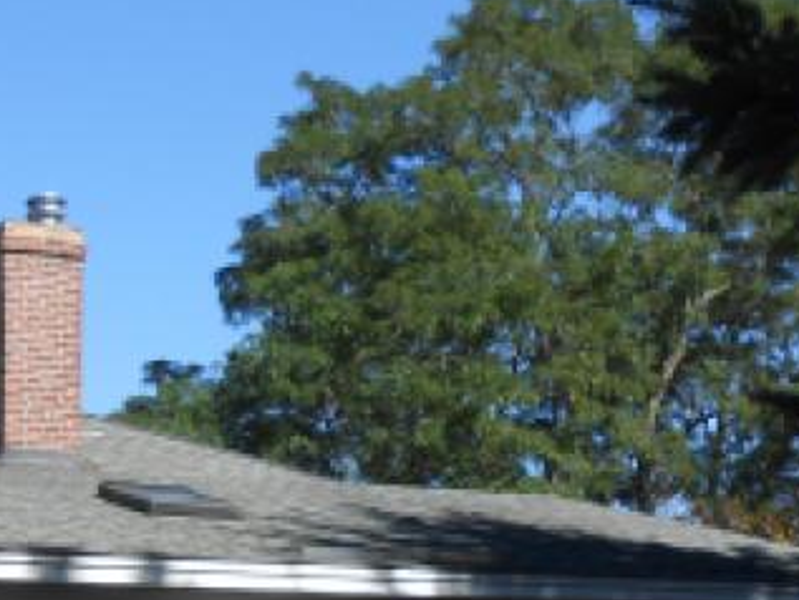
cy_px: 596
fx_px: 1940
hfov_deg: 22.3
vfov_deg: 17.2
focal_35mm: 84
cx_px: -13
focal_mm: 4.6
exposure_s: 1/640
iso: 80
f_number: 3.5
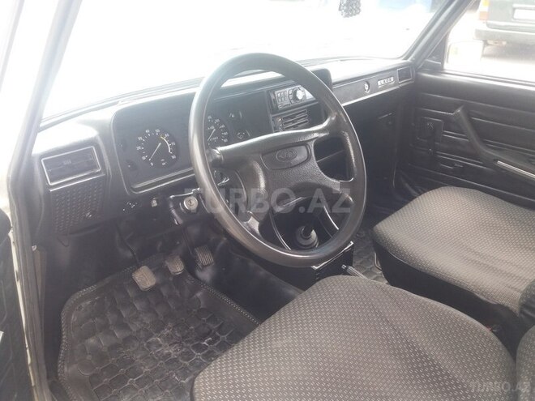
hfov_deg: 63.4
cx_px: 268
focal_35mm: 28
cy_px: 200
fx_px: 433
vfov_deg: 49.7
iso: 100
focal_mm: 3.7
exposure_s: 1/100
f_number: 1.9
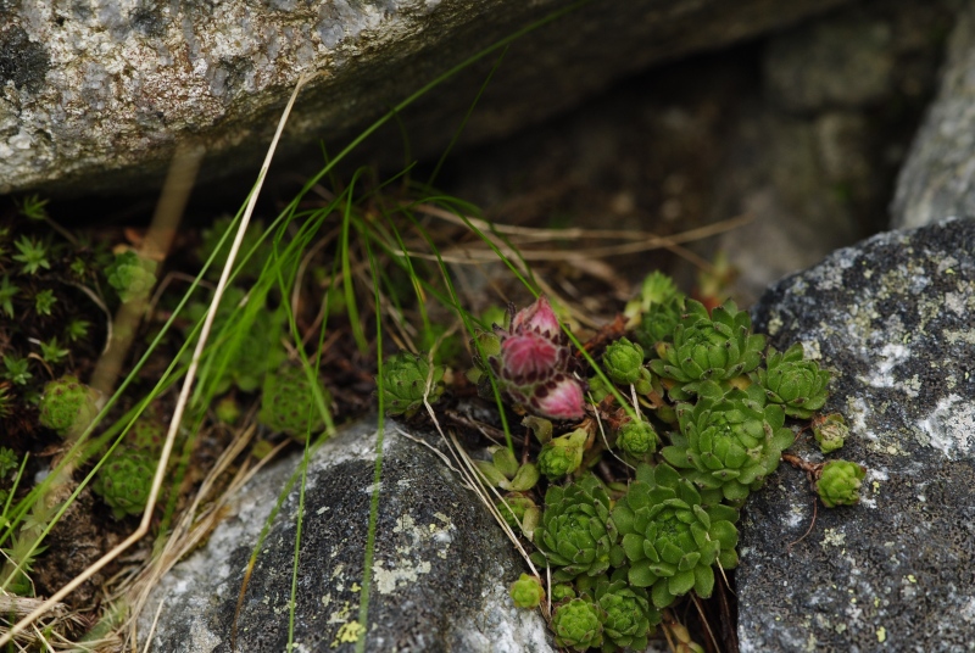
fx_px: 3458
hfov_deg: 16.0
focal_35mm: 128
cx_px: 488
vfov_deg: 10.8
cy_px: 326
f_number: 6.3
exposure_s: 1/100
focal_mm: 85
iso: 200
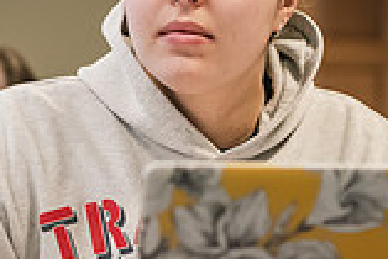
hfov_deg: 8.0
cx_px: 109
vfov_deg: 5.3
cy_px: 130
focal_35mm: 258
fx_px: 2783
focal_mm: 70
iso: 1250
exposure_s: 1/200
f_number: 2.8
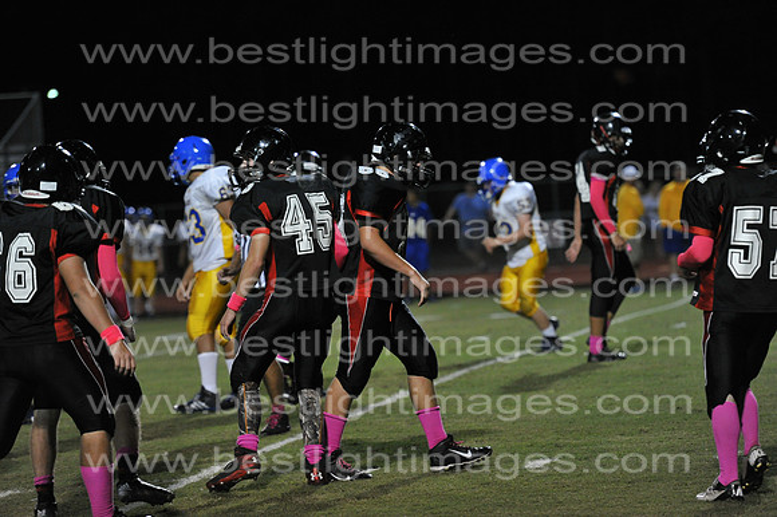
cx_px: 388
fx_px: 3775
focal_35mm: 175
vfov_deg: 7.8
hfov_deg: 11.8
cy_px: 258
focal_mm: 175
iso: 4000
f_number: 3.2
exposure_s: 1/500
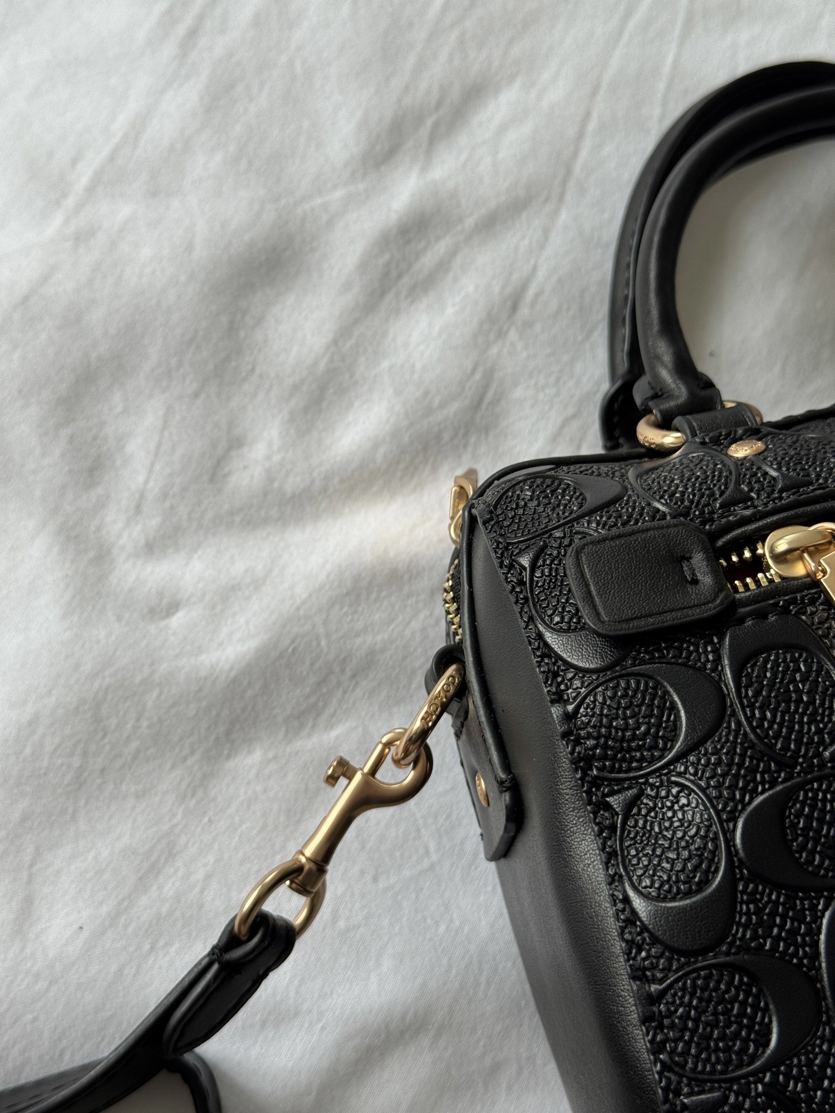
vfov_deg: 39.7
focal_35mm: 48
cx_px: 418
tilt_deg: -79.3
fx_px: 1544
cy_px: 556
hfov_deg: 30.3
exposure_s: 1/121
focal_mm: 6.76
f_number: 1.78
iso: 50
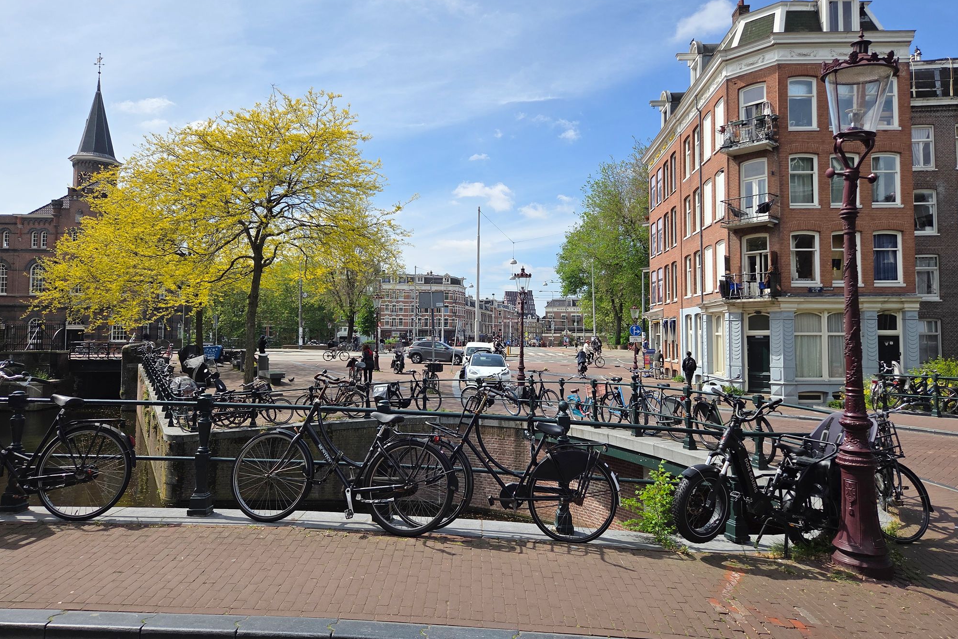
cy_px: 307
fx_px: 639
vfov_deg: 53.1
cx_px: 479
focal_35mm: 24
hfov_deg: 73.7
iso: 80
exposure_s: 1/5545
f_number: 1.8
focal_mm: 5.4
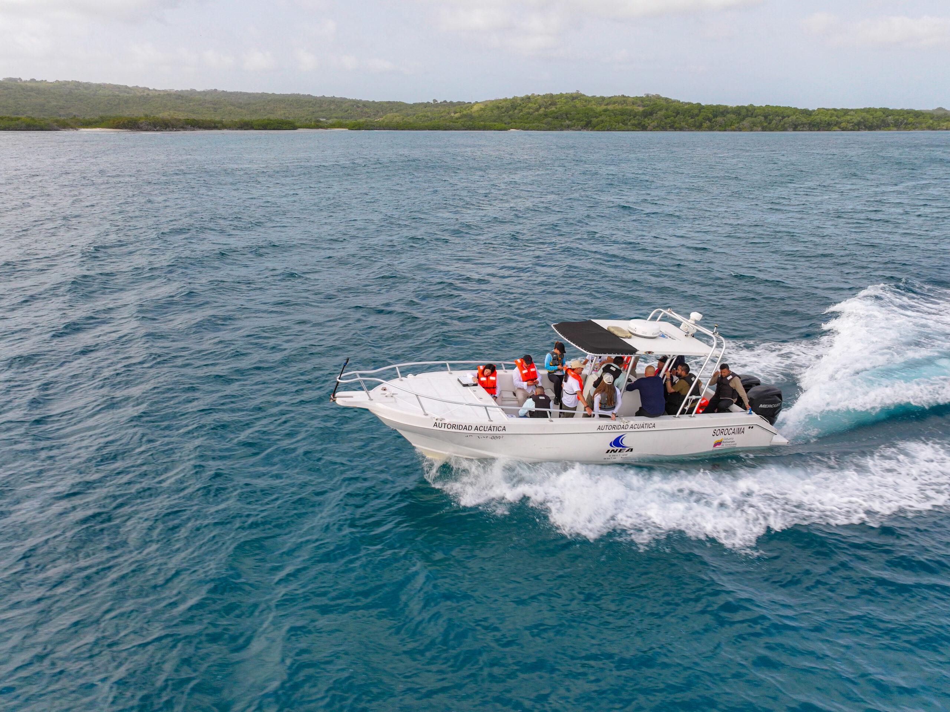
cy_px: 356
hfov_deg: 71.6
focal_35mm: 24
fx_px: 658
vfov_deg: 56.8
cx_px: 475
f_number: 2.8
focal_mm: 12.29
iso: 100
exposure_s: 1/120
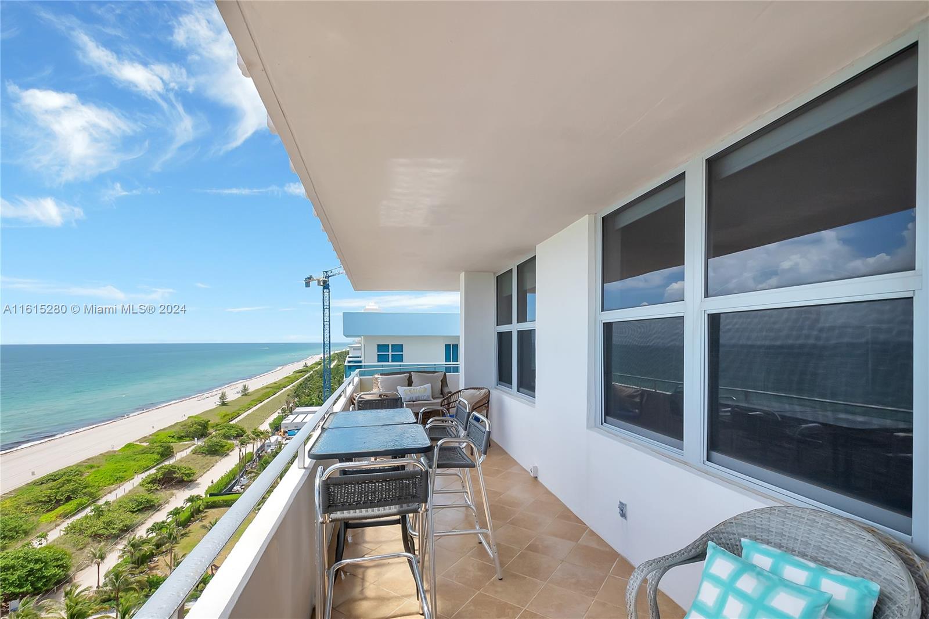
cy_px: 310
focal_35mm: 15
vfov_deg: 77.3
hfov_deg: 100.4
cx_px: 464
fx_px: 387
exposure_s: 1/1250
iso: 200
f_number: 8
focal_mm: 10
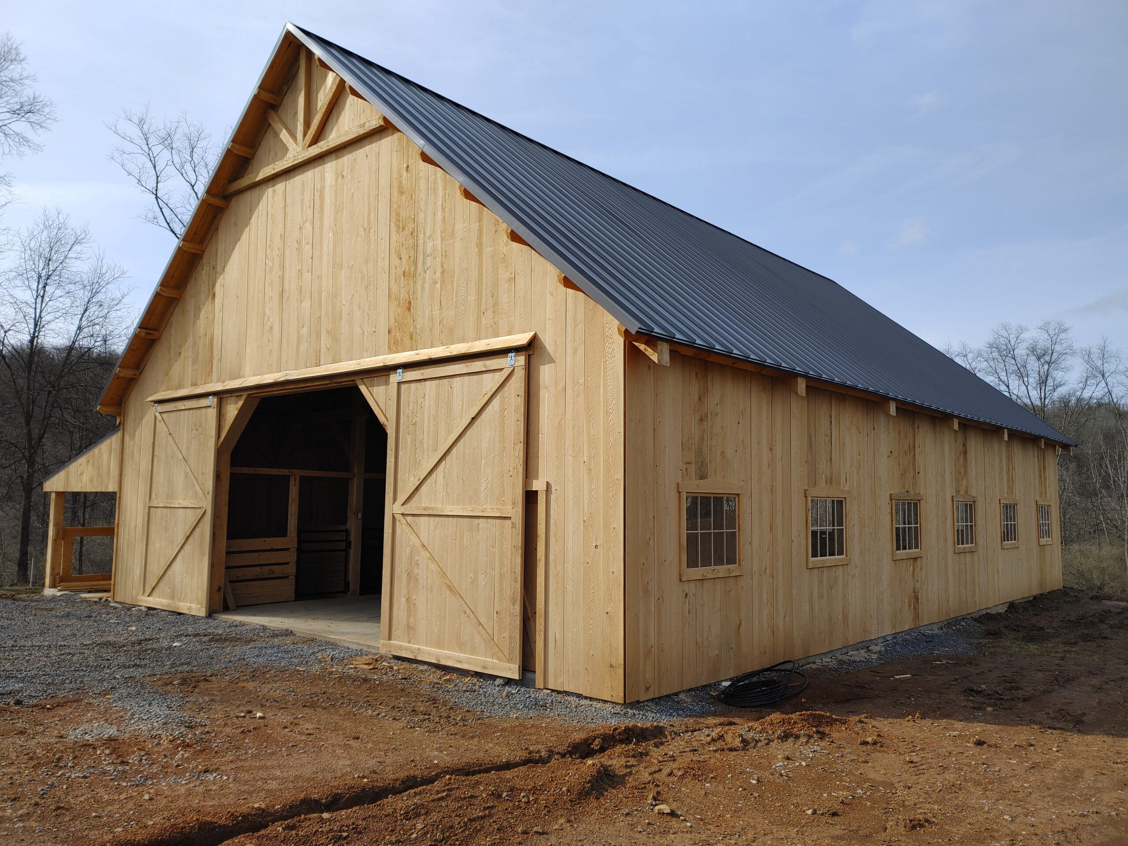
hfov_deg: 67.3
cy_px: 423
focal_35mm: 26
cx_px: 564
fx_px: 847
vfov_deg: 53.1
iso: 50
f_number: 1.8
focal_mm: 5.58
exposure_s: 1/2174
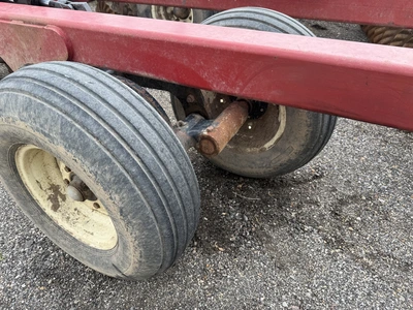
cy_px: 155
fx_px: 286
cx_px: 206
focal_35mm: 24
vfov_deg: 56.8
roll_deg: +4.4
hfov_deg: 71.6
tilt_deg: -41.6
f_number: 1.78
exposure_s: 1/805
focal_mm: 6.76
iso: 80
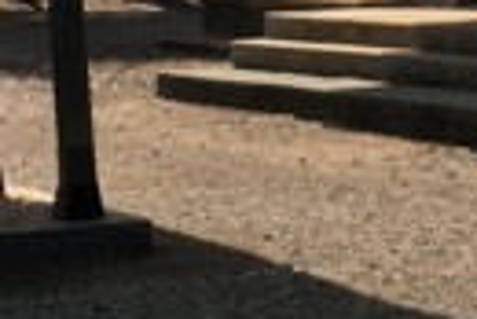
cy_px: -326
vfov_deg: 7.2
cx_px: 470
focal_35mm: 185
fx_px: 2454
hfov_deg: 11.0
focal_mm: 4.15
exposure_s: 1/999
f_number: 2.2
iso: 25
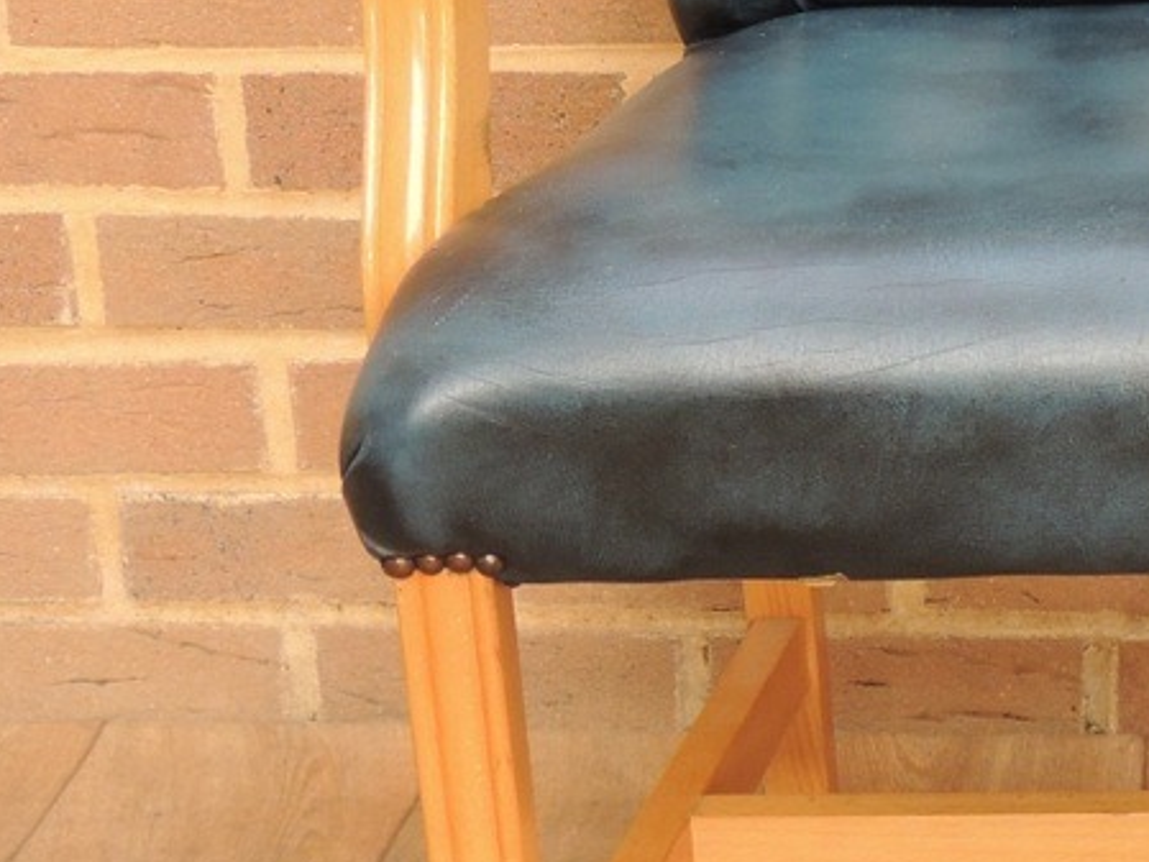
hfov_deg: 19.5
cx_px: 1136
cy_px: 632
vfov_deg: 15.0
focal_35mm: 98
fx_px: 3254
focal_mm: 7.6
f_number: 3.4
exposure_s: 1/250
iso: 360
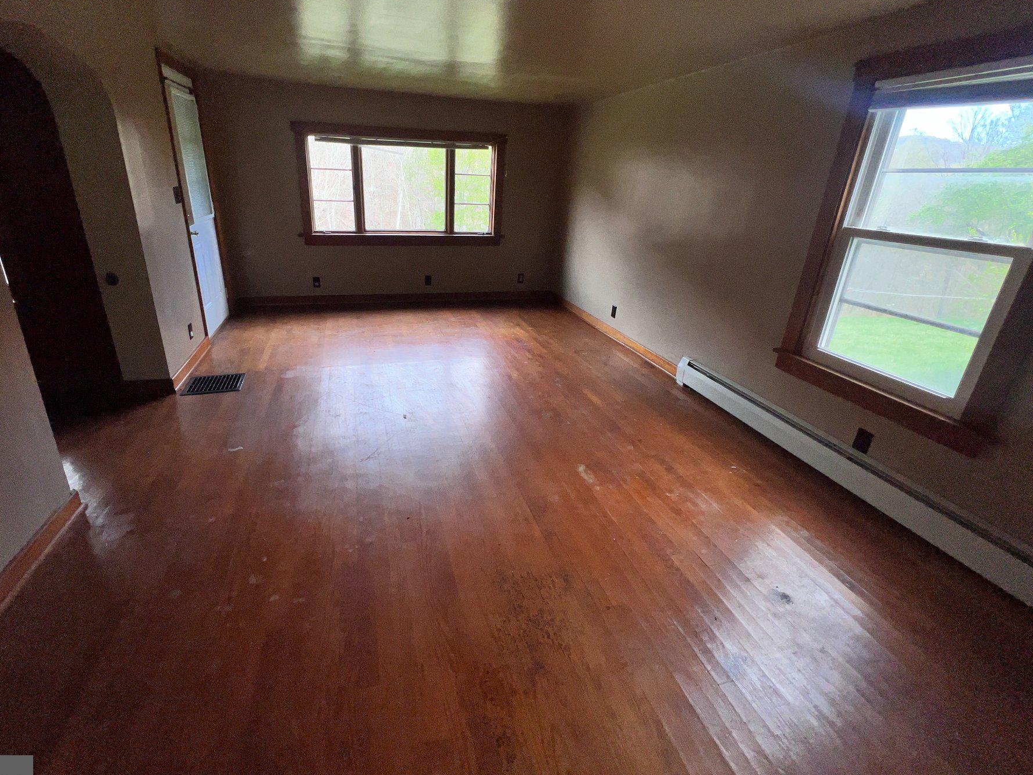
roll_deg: -2.3
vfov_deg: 81.6
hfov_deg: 98.0
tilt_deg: -21.4
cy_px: 356
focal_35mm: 15
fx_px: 448
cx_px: 484
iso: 25
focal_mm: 1.57
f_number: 1.8
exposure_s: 1/247
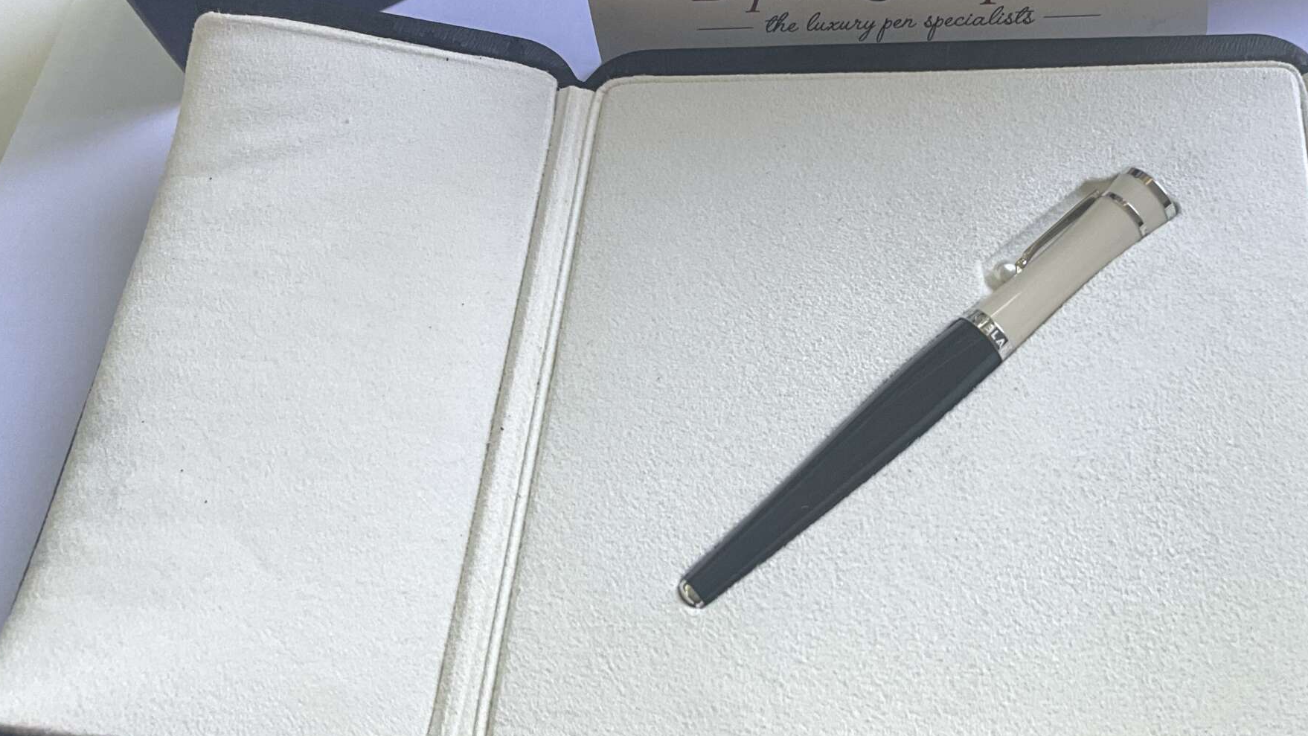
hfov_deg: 43.6
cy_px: 127
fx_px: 1595
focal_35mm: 46
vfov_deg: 25.4
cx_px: 932
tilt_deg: -55.6
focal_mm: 3
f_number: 1.8
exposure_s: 1/122
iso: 50
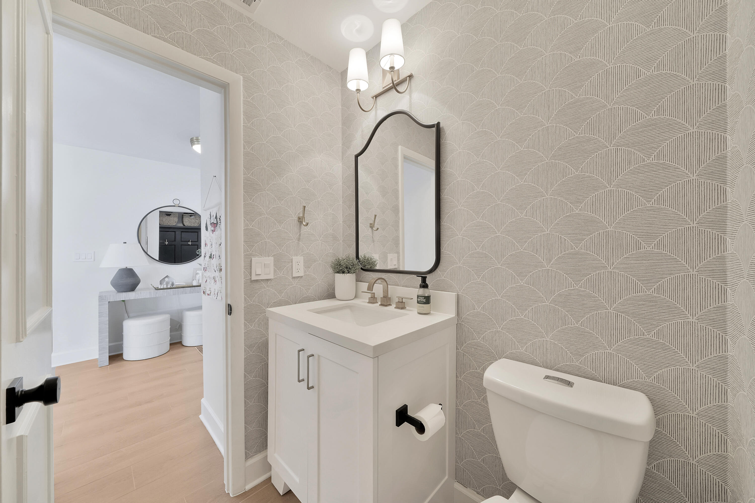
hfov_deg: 112.6
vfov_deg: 90.0
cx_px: 378
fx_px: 252
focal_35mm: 12
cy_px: 252
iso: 100
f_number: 13
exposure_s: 1/1.43
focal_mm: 12
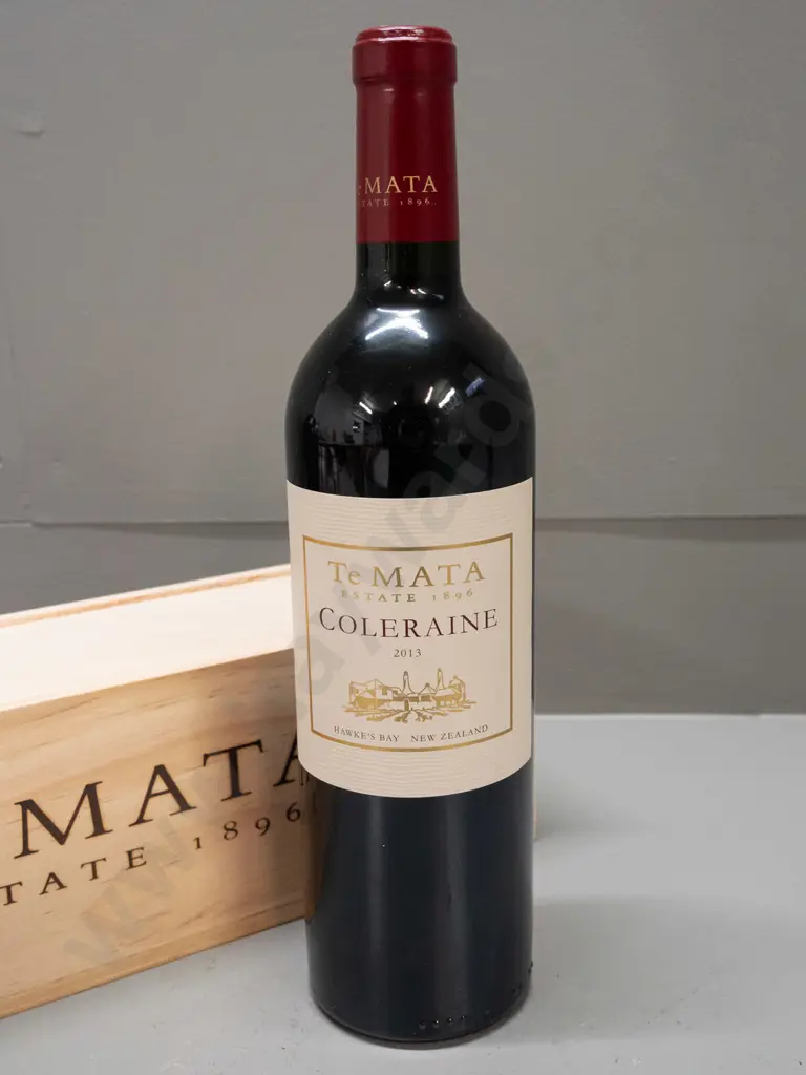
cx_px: 403
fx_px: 1180
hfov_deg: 37.7
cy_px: 538
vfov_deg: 49.0
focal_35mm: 38
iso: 3200
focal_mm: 19
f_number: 5.6
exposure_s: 1/125
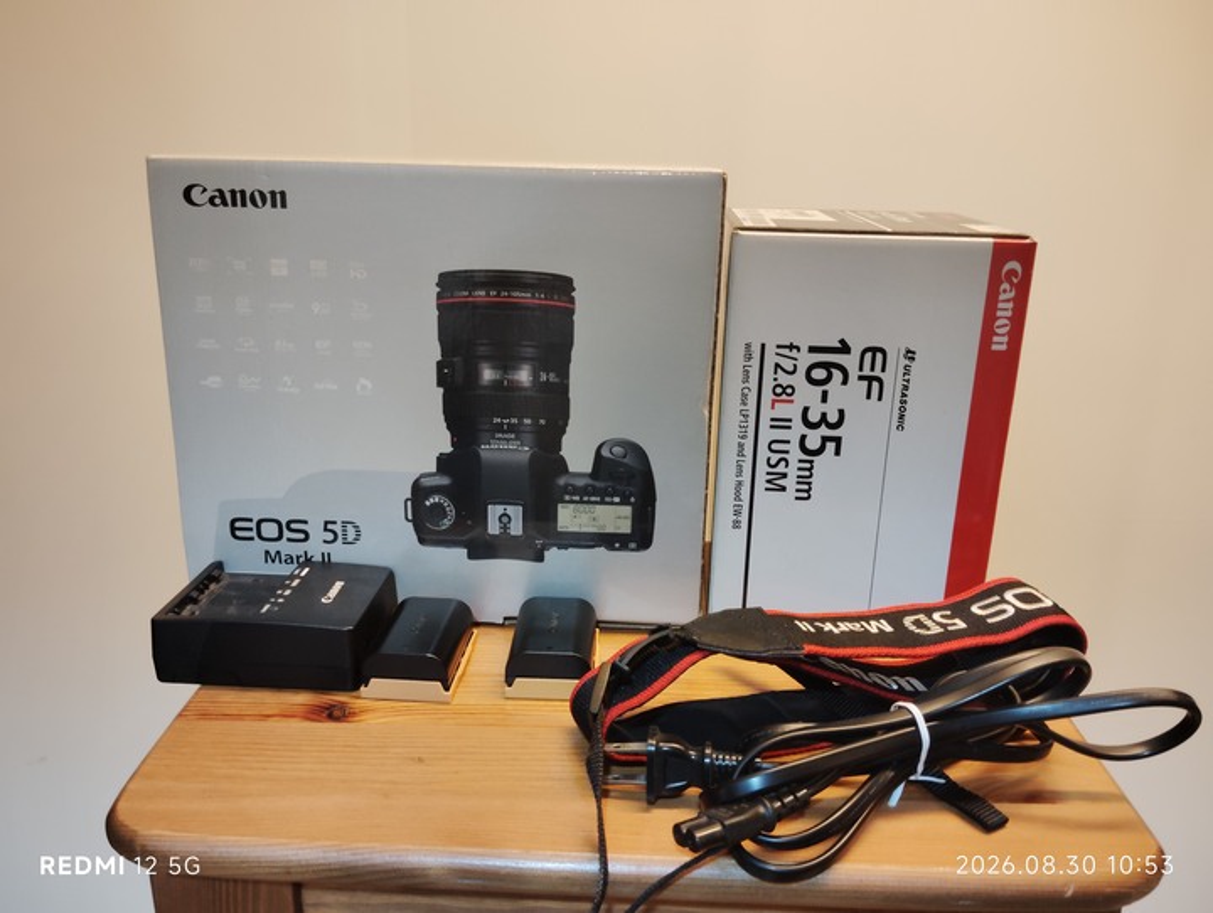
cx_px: 606
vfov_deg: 49.8
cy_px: 456
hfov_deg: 63.4
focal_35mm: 28
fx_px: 982
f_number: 1.8
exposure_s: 1/30
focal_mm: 4.22
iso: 1309
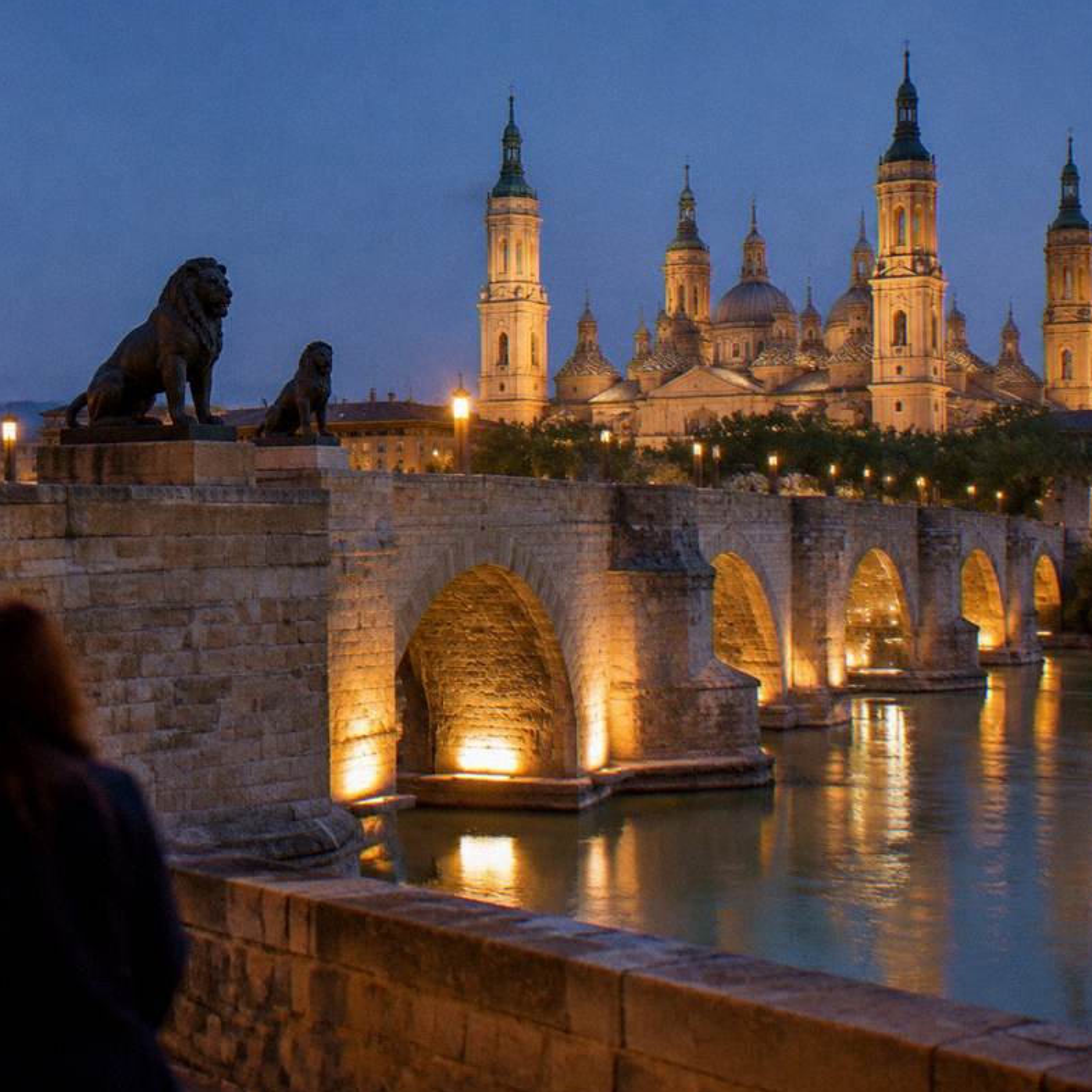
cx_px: 432
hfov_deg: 35.2
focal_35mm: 48
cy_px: 543
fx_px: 1713
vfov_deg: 35.4
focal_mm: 37
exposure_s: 1/800
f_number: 4
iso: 400
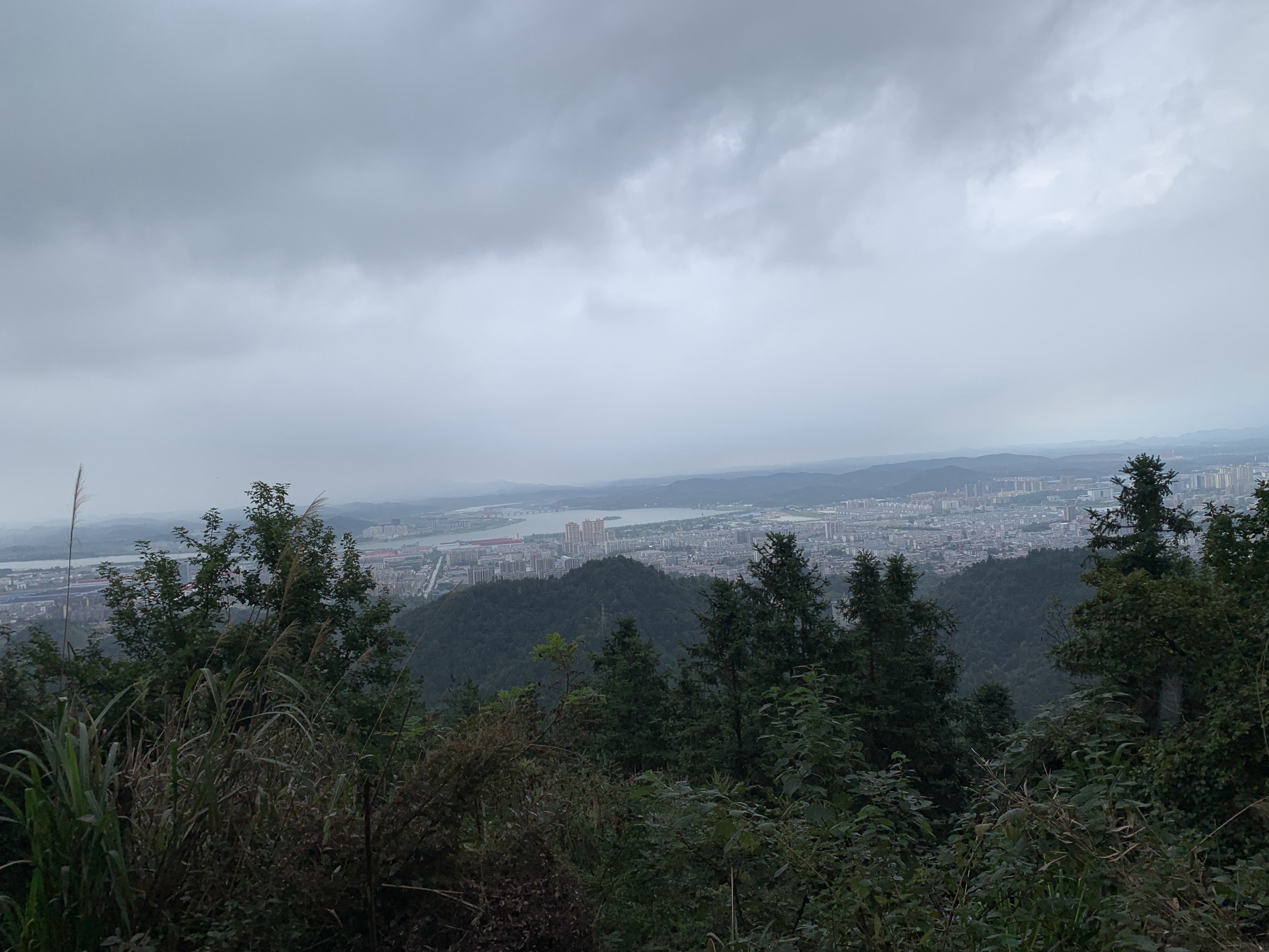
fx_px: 990
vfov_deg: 51.4
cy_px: 489
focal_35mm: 27
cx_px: 650
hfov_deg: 65.3
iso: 25
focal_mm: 4.25
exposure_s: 1/1136
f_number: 1.8
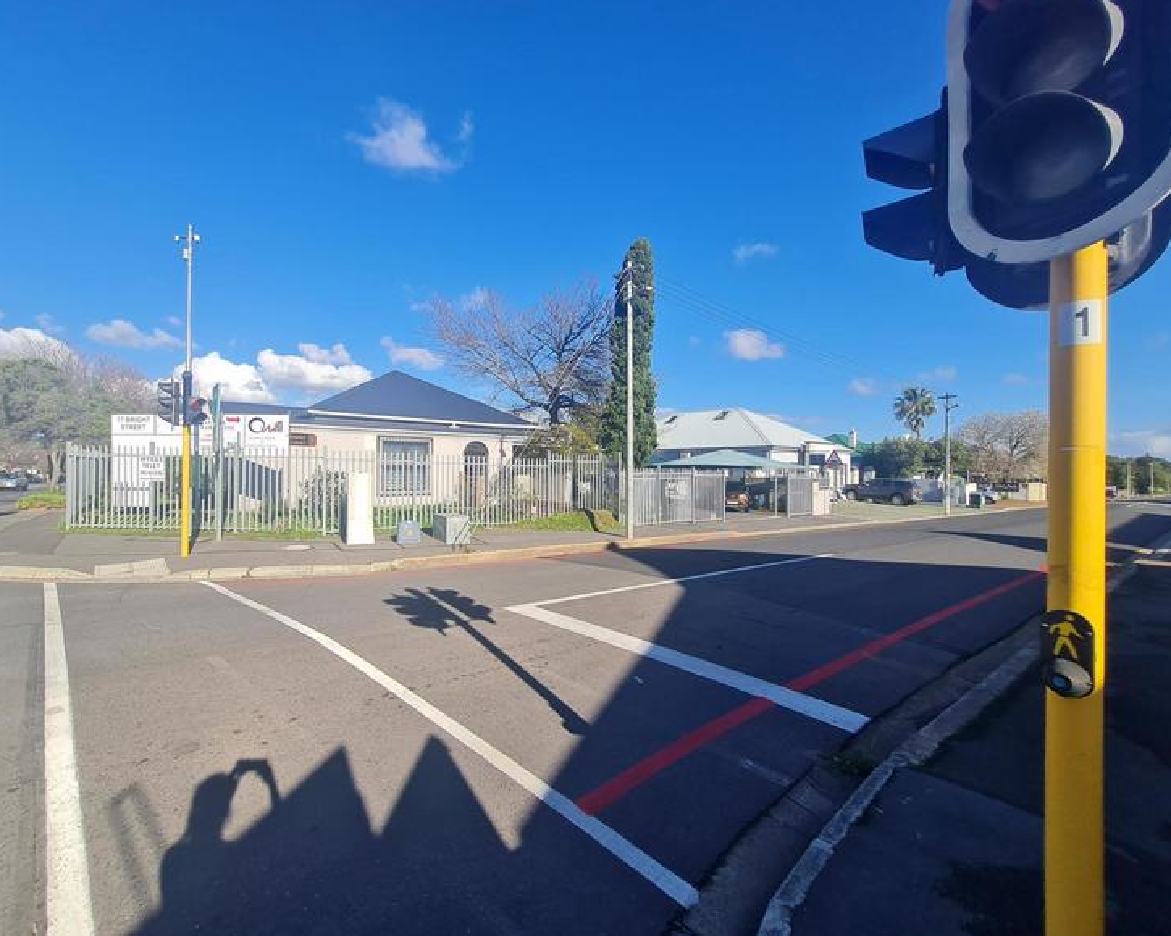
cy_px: 462
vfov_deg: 88.0
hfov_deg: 100.5
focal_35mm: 14
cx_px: 535
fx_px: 485
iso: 50
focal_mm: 1.74
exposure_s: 1/1188
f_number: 2.2
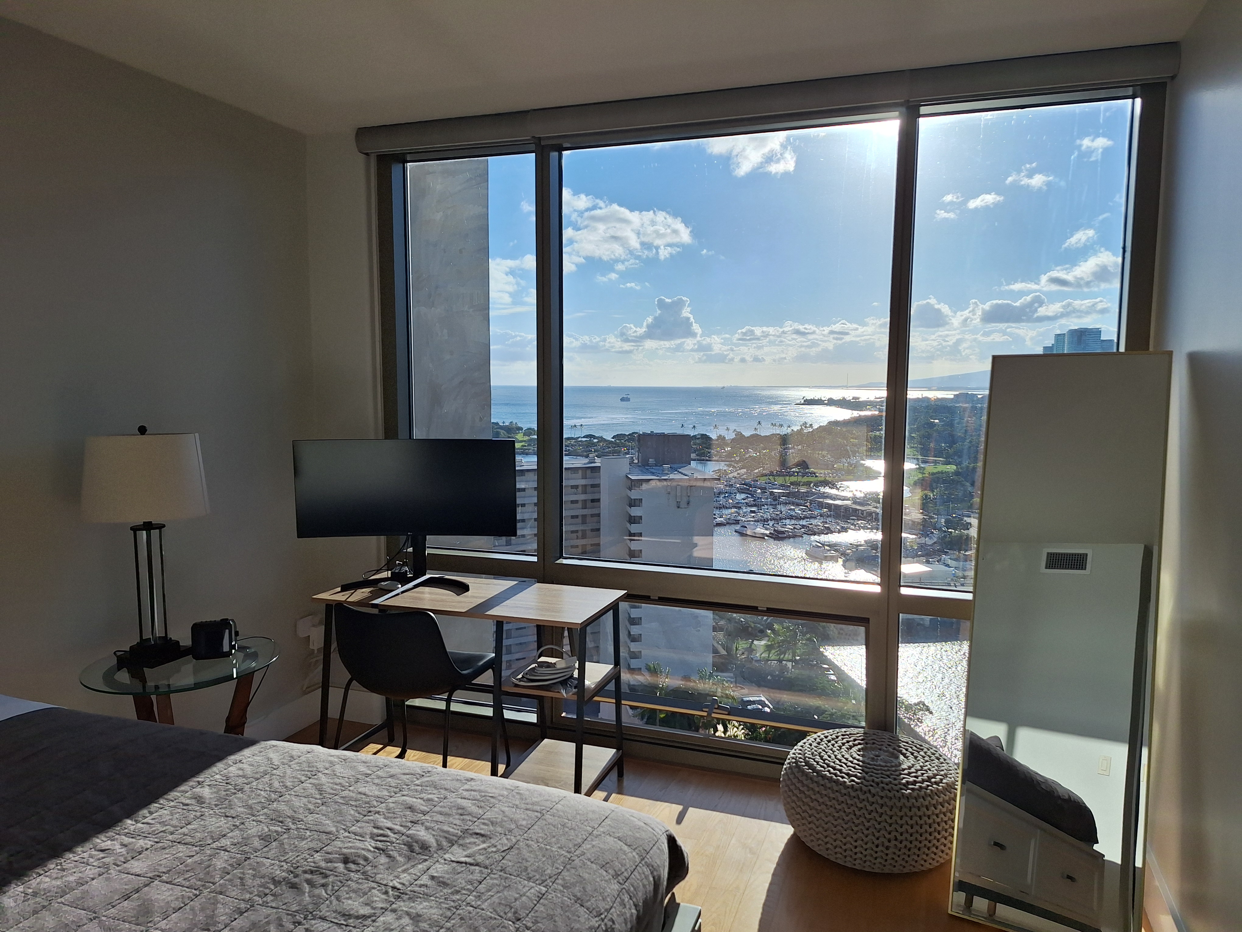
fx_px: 825
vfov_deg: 58.9
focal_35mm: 23
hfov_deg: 73.9
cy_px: 466
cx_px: 621
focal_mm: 5.54
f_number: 1.8
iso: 40
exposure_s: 1/2604
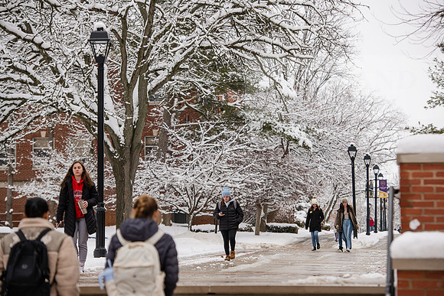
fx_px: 1505
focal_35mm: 122
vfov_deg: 11.2
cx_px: 222
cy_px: 148
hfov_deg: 16.8
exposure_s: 1/320
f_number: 4
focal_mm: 122
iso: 125
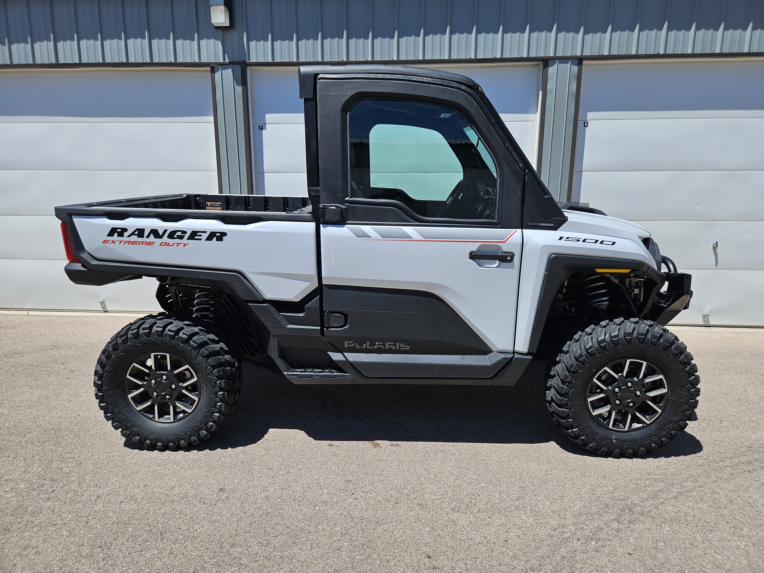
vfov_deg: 58.9
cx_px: 382
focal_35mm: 23
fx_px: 508
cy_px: 286
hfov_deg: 73.9
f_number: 1.8
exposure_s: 1/2032
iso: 25
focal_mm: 5.4
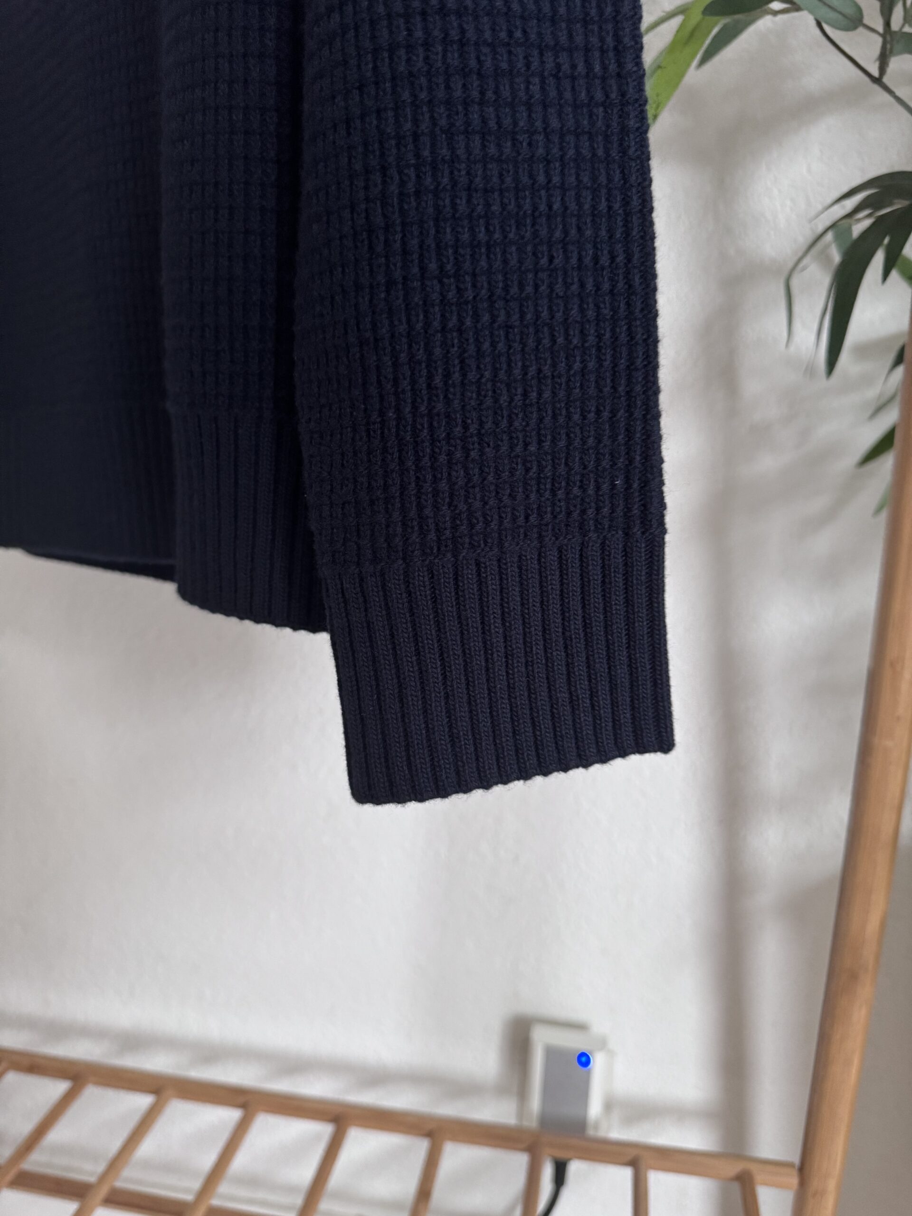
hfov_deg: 56.8
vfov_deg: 71.6
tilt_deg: -10.9
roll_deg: -0.4
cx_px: 456
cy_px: 608
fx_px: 843
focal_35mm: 24
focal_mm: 6.76
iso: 320
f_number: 1.78
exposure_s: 1/60
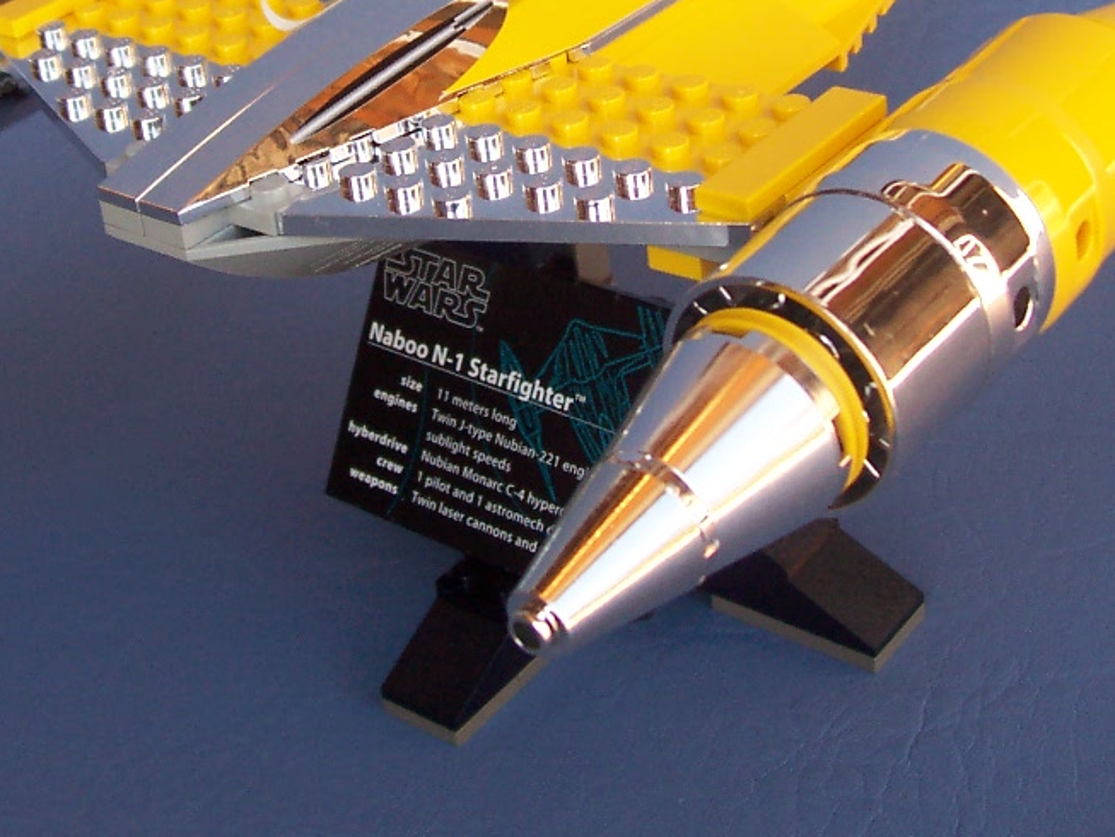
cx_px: 487
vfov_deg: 21.3
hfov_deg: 28.5
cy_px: 130
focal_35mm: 68
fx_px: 2191
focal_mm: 5.6
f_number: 2.8
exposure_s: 1/180
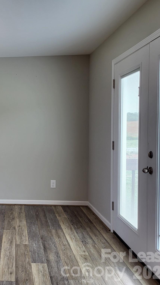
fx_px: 287
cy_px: 142
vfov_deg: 52.8
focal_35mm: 38
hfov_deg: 28.3
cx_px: -18
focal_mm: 5.4
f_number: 1.8
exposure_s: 1/120
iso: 100
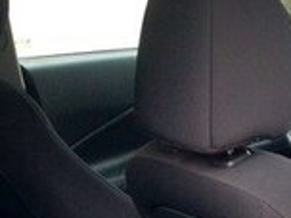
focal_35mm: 143
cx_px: 96
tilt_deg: -22.9
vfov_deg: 9.9
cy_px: 383
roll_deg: +4.1
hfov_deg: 13.8
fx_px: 1202
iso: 80
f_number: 2.4
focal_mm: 4.12
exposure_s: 1/20
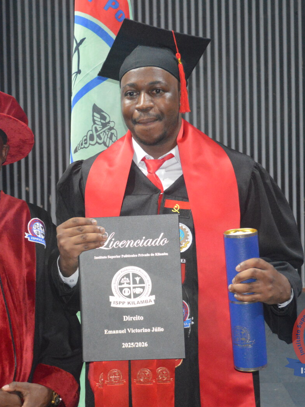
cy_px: 206
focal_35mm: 79
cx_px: 87
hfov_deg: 18.6
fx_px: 928
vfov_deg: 24.7
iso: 3200
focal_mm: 36
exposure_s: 1/60
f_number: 5
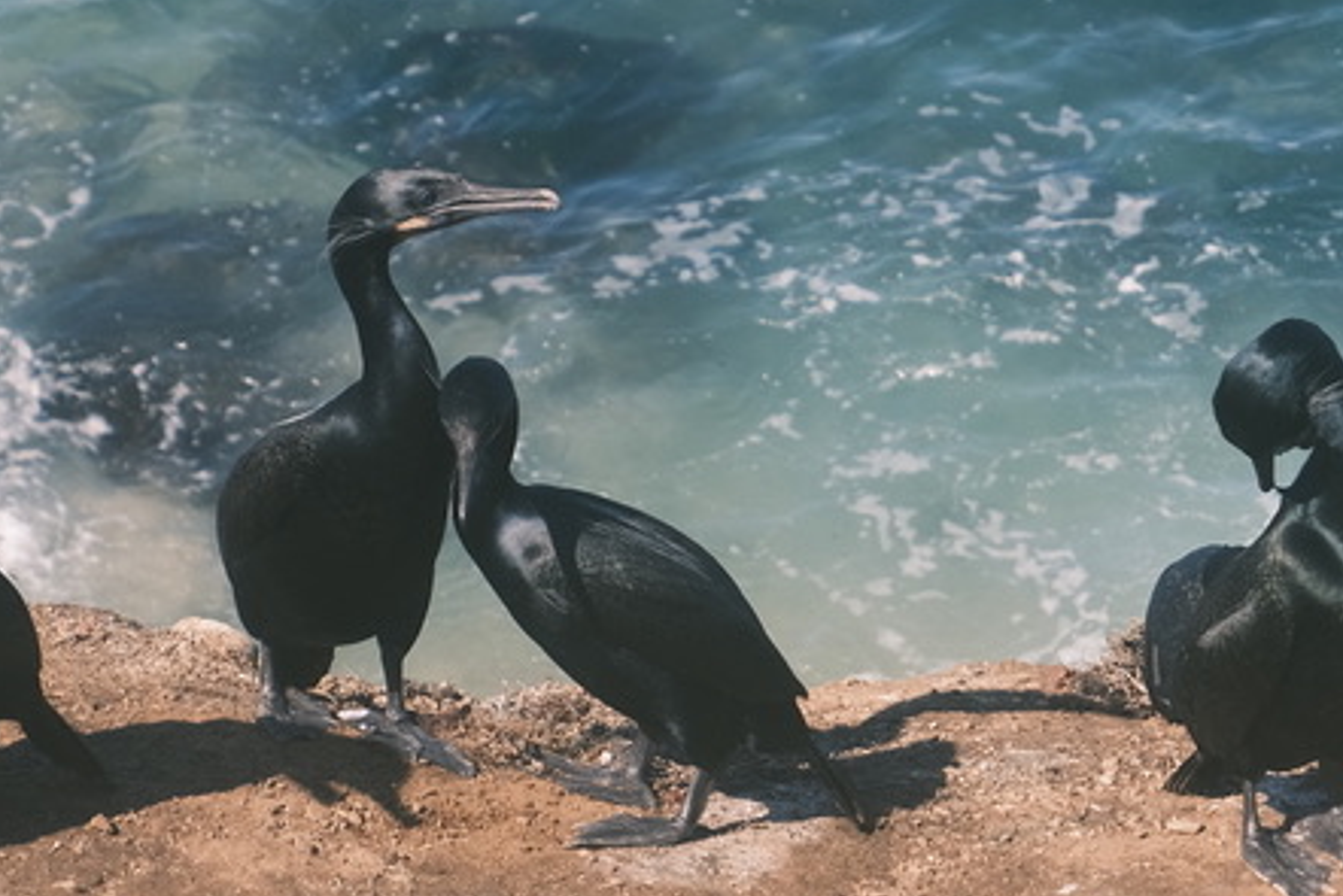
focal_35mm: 167
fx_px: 6232
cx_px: 659
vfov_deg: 8.2
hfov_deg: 12.3
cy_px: -9
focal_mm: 45
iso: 320
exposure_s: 1/850
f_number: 5.6
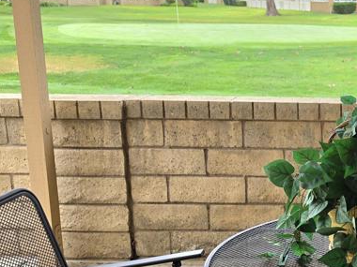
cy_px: 136
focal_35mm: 62
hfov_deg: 28.8
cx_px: 374
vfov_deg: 23.7
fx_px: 639
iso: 25
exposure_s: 1/370
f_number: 1.4
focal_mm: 6.5
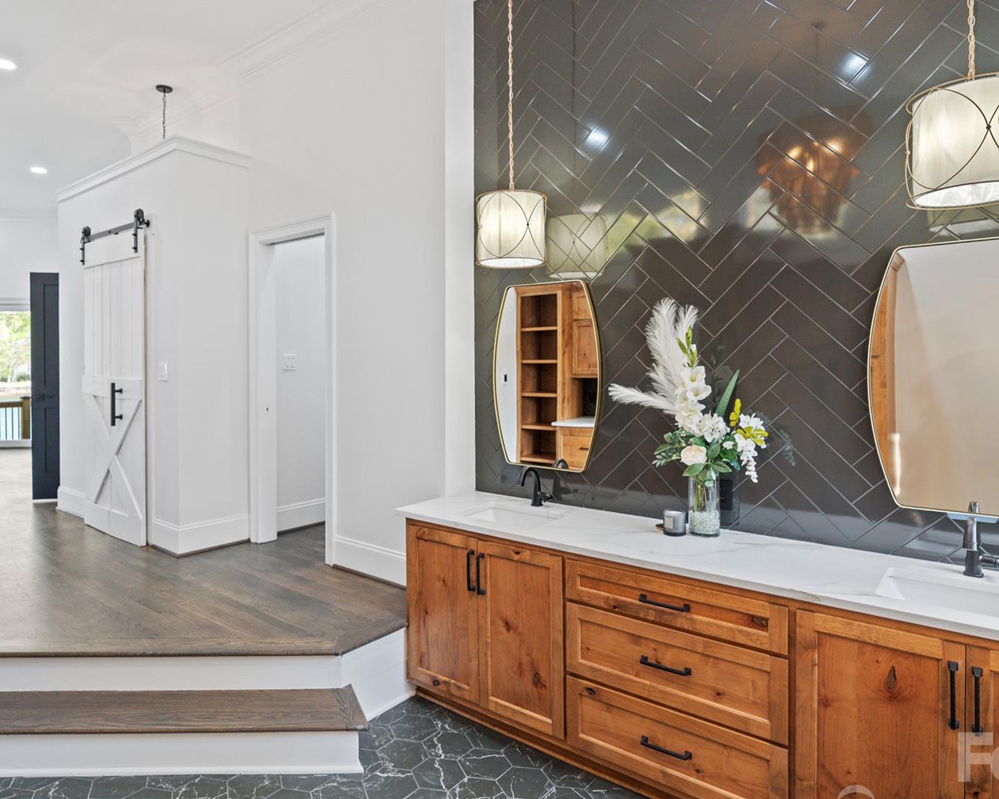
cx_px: 454
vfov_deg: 63.1
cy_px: 385
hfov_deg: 74.9
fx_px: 650
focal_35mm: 22
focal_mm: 16
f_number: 4
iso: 1000
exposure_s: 1/60
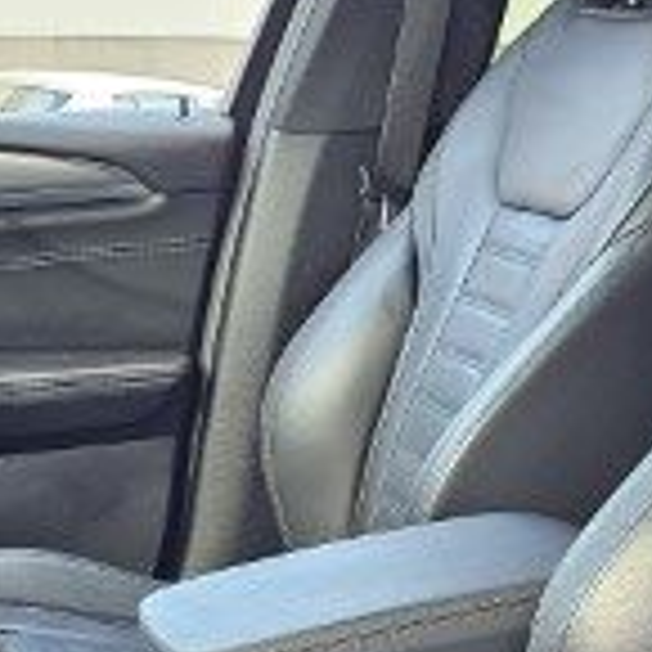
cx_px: 423
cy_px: 665
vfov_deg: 18.7
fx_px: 1918
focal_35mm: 90
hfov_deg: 19.2
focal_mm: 6.3
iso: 250
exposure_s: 1/142
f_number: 1.7
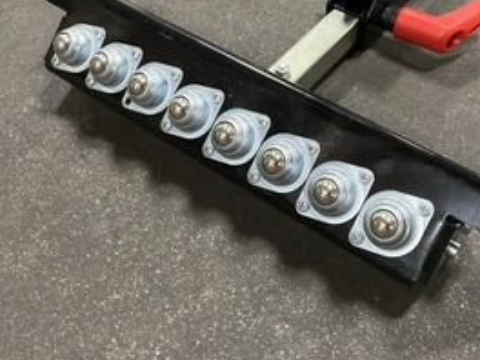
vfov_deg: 32.6
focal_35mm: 44
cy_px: 120
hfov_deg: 42.8
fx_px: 610
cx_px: 278
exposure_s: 1/30
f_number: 1.8
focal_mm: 3
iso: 320
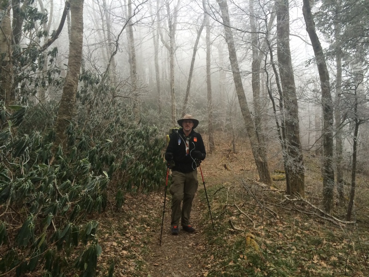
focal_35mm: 29
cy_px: 138
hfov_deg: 61.7
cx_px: 184
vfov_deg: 48.2
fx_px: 309
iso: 40
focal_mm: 4.15
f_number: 2.2
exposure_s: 1/40
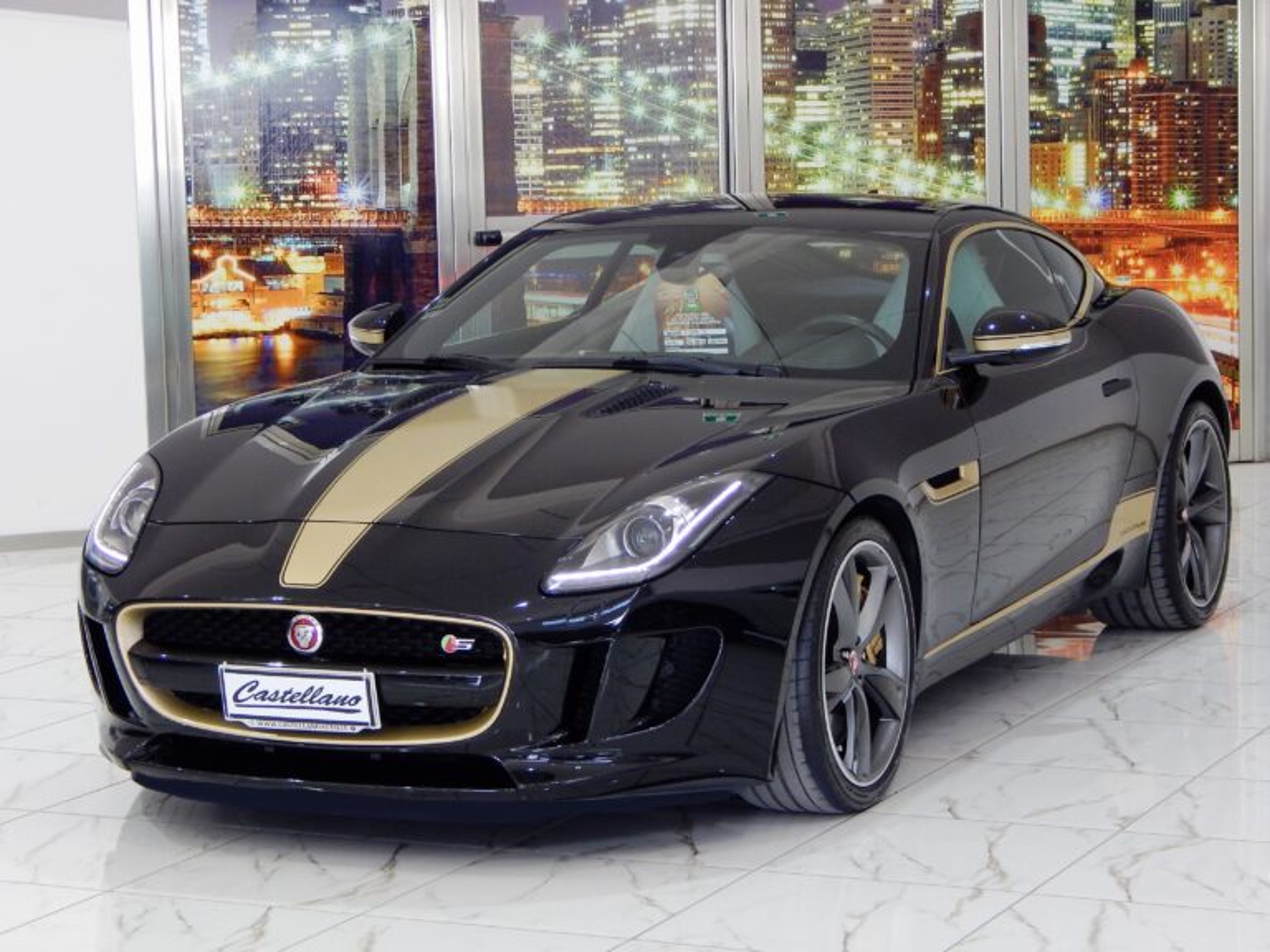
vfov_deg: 15.9
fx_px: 3412
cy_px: 476
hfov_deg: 21.1
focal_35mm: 93
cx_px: 635
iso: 200
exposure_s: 1/30
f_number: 4.4
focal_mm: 16.6
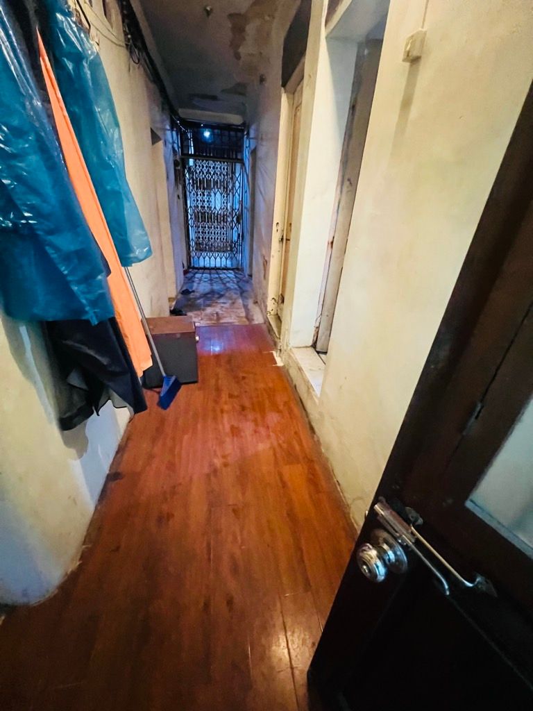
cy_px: 356
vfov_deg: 106.2
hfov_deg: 89.9
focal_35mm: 13
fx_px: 267
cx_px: 266
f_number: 1.8
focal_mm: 1.57
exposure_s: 1/34
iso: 1000
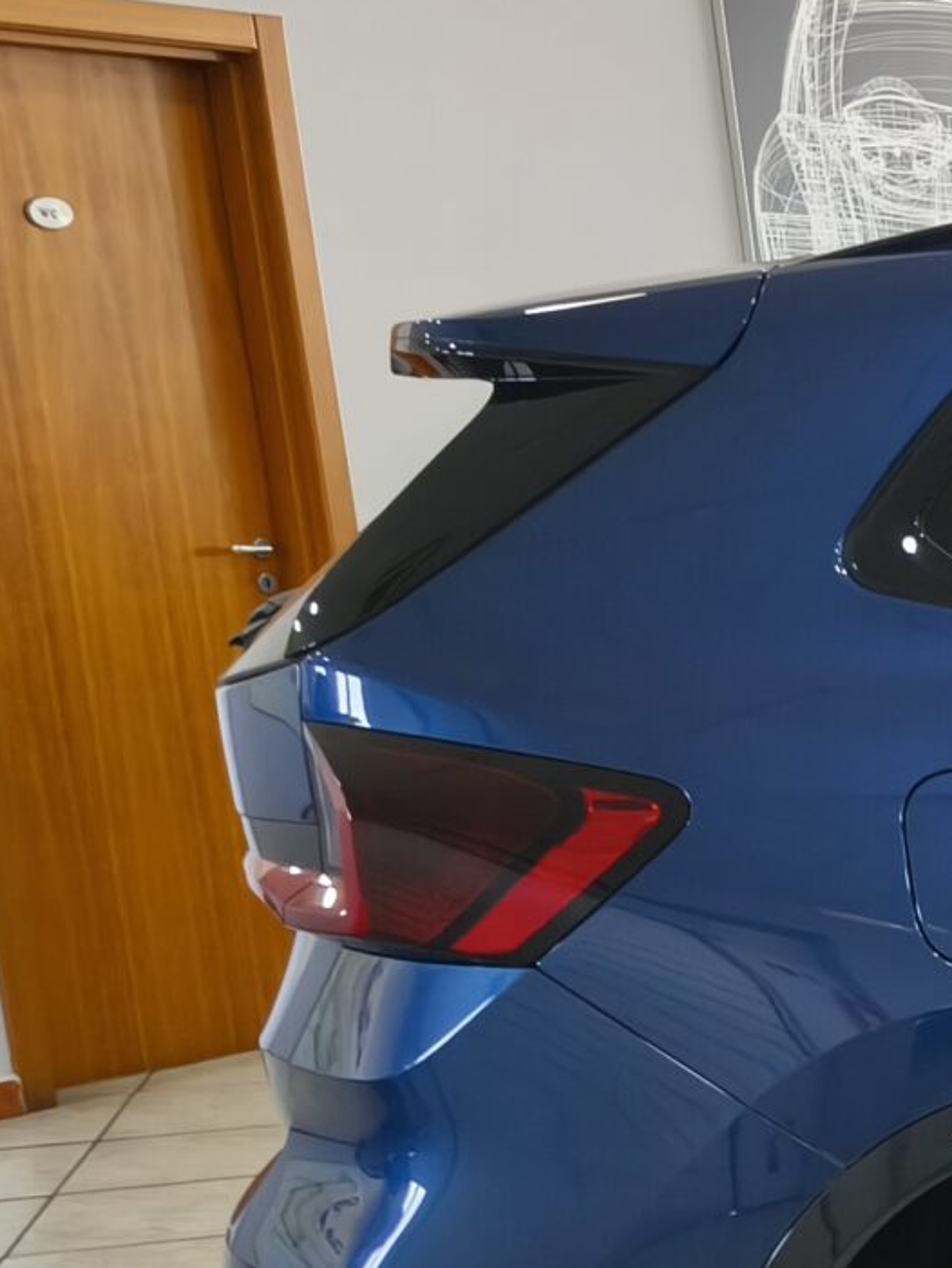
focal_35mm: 84
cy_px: 1149
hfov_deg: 14.0
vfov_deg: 22.7
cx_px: 2049
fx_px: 3079
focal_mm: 5.35
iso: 640
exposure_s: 1/50
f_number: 1.7
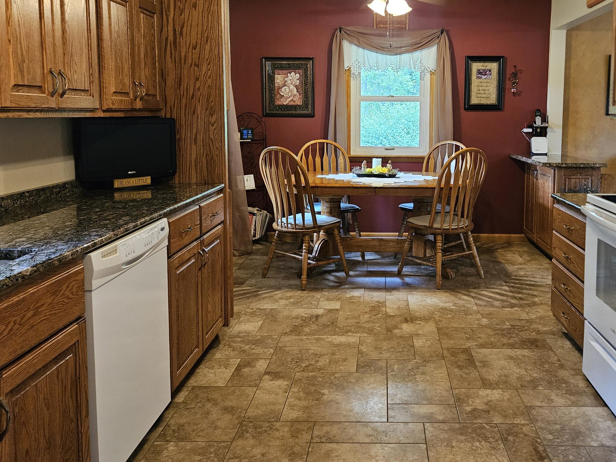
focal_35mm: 32
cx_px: 377
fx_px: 569
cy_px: 157
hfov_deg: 56.3
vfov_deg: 43.6
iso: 1000
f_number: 1.8
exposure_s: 1/120
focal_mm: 5.4
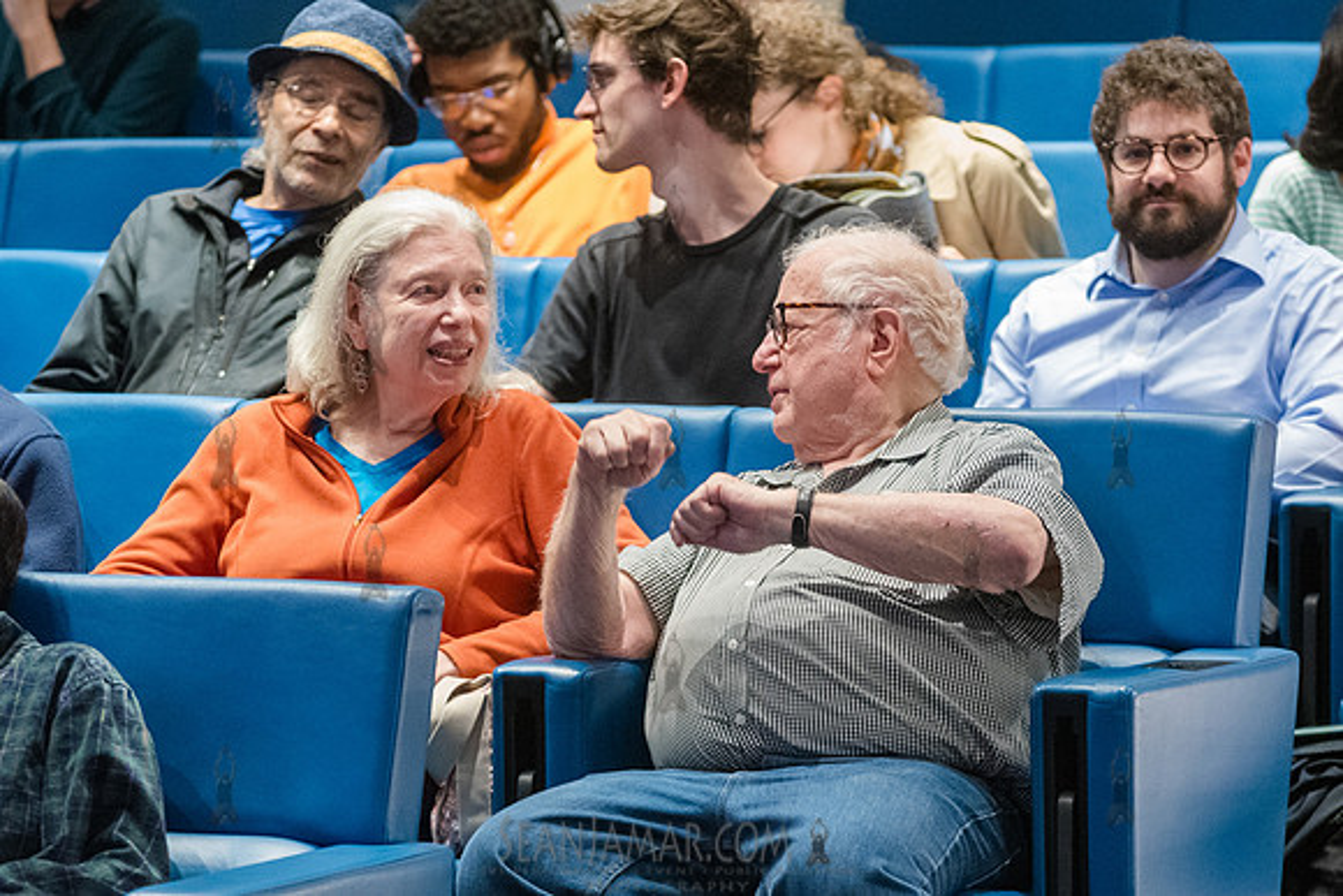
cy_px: 590
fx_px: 7469
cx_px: 721
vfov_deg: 6.9
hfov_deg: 10.3
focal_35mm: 200
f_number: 4
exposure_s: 1/200
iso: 6400
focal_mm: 135
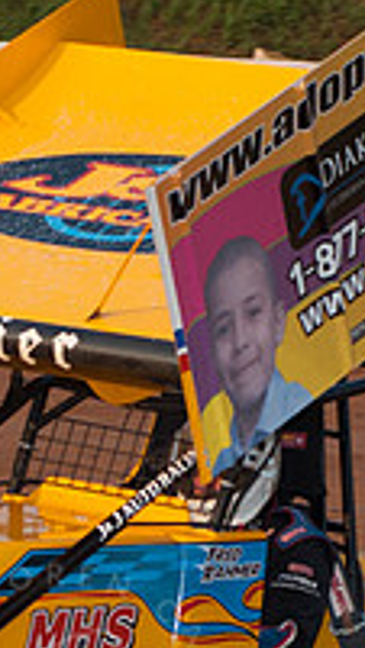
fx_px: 6713
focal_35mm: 390
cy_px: 458
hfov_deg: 3.1
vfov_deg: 5.5
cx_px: 55
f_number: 5.6
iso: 100
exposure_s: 1/400
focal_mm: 86
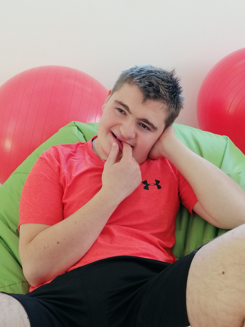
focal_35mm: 43
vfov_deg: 43.9
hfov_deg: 33.6
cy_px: 164
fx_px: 406
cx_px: 122
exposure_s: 1/50
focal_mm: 3.95
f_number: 1.8
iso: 160
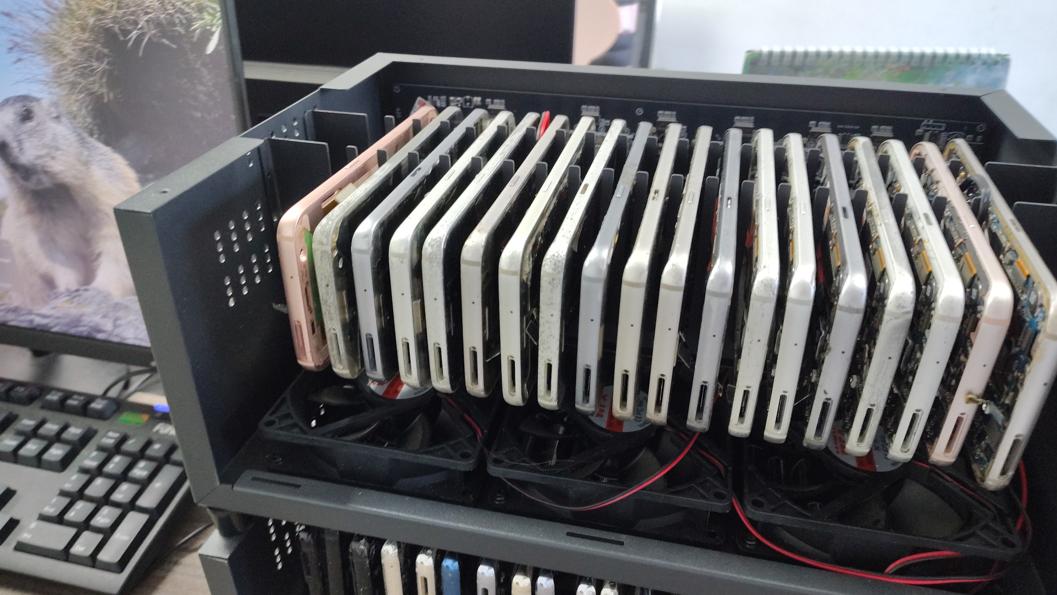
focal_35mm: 27
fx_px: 757
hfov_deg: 69.9
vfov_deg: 42.9
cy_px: 312
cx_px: 530
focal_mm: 5.56
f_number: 1.8
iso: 856
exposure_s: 1/50
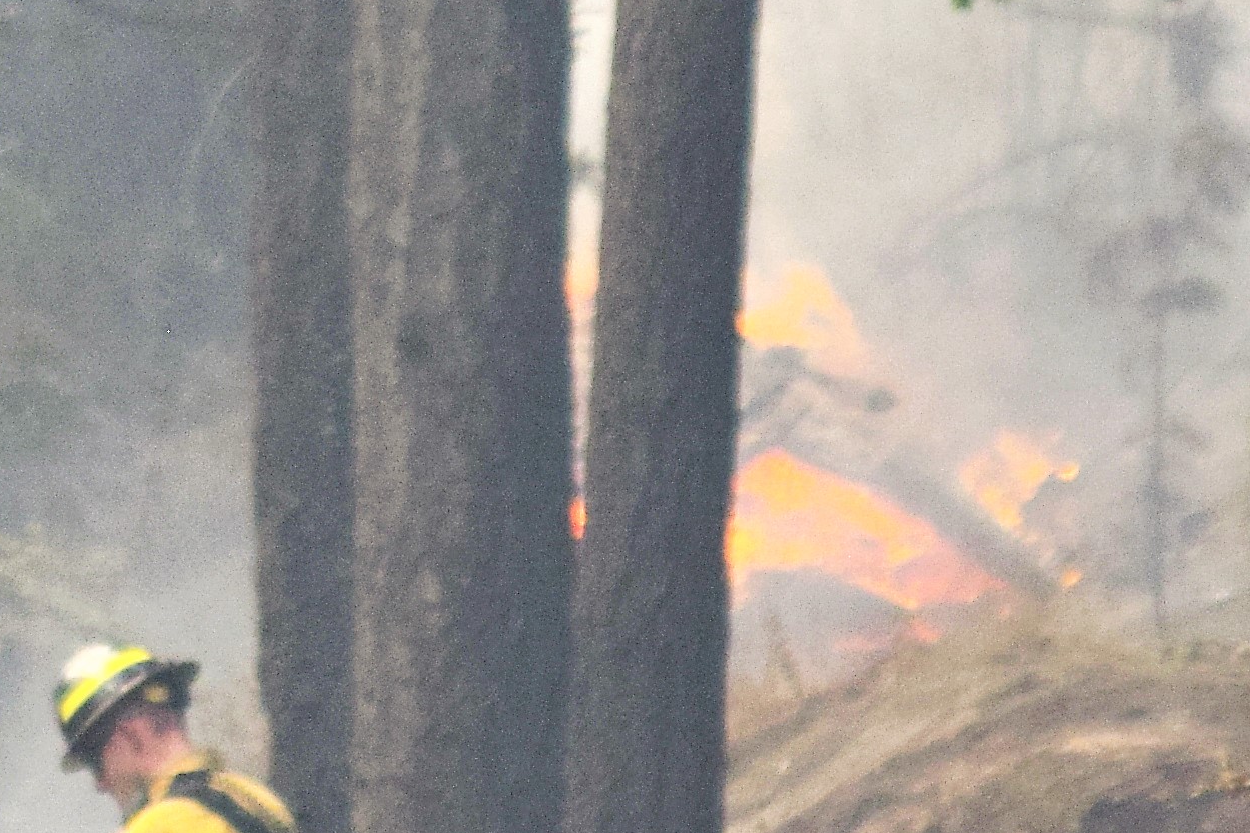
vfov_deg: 1.0
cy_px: 518
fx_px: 50037
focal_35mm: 1441
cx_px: 234
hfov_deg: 1.4
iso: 400
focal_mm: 200
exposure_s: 1/500
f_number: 5.6
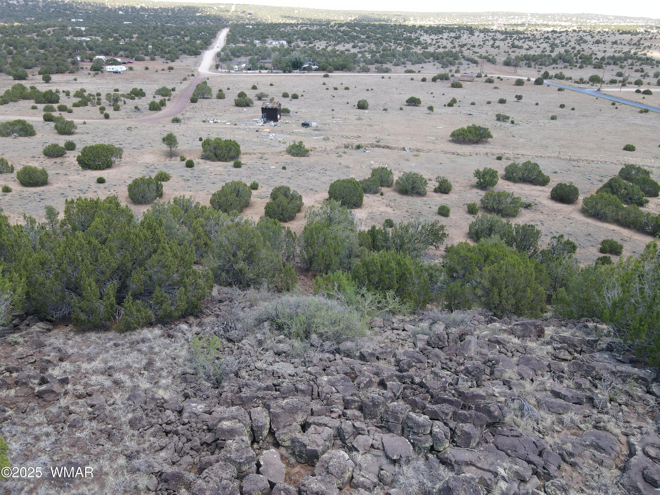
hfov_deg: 71.6
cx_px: 330
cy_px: 248
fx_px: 458
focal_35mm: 24
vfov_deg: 56.8
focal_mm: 4.5
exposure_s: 1/90
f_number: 2.8
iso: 100
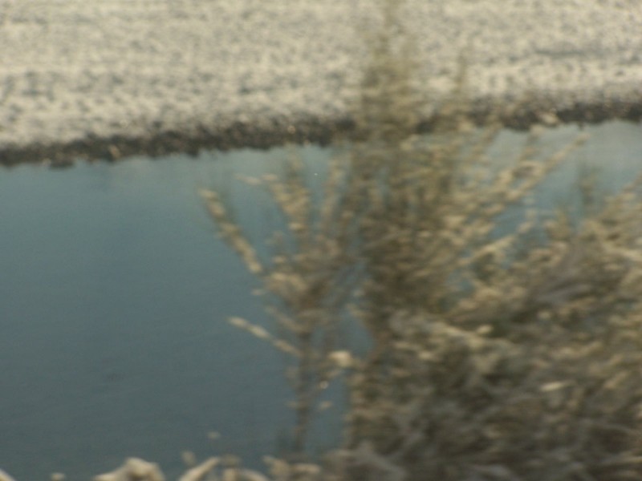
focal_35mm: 189
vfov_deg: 7.9
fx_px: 3505
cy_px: 240
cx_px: 321
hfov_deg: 10.5
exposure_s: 1/350
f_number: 4.5
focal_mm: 31.3
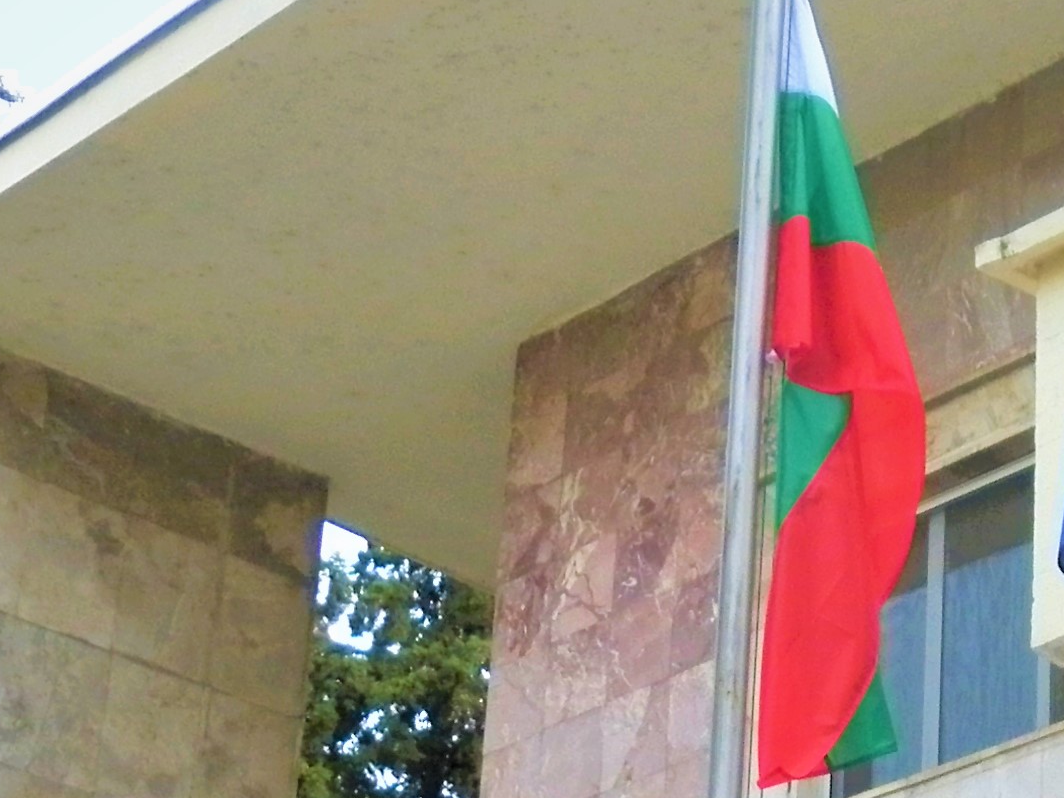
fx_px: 3350
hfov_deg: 17.8
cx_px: 912
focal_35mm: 109
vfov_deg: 13.5
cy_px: 706
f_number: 2.8
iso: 80
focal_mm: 5.3
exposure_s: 1/320
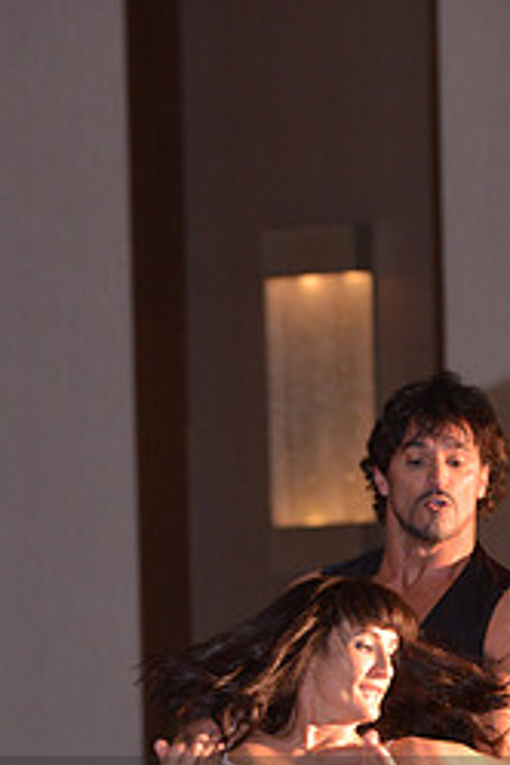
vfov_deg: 7.8
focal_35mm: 261
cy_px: 860
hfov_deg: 5.3
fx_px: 5546
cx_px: 309
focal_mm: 112
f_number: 5
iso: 1600
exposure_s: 1/250
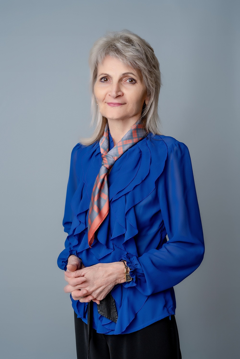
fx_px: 500
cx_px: 120
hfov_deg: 27.0
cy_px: 180
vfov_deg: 39.6
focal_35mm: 50
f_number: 5.6
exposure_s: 1/160
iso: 100
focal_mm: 50
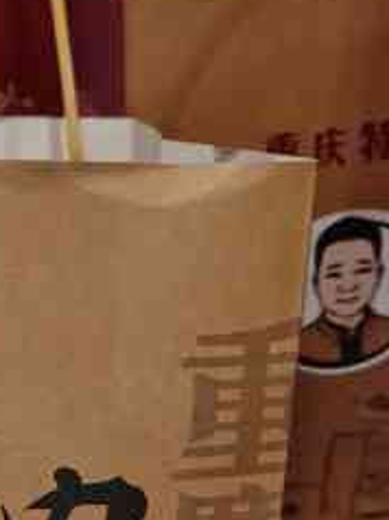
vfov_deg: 18.4
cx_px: -210
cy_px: 427
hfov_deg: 13.1
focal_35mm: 106
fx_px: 1591
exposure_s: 1/100
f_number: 1.8
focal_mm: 5.58
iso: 64
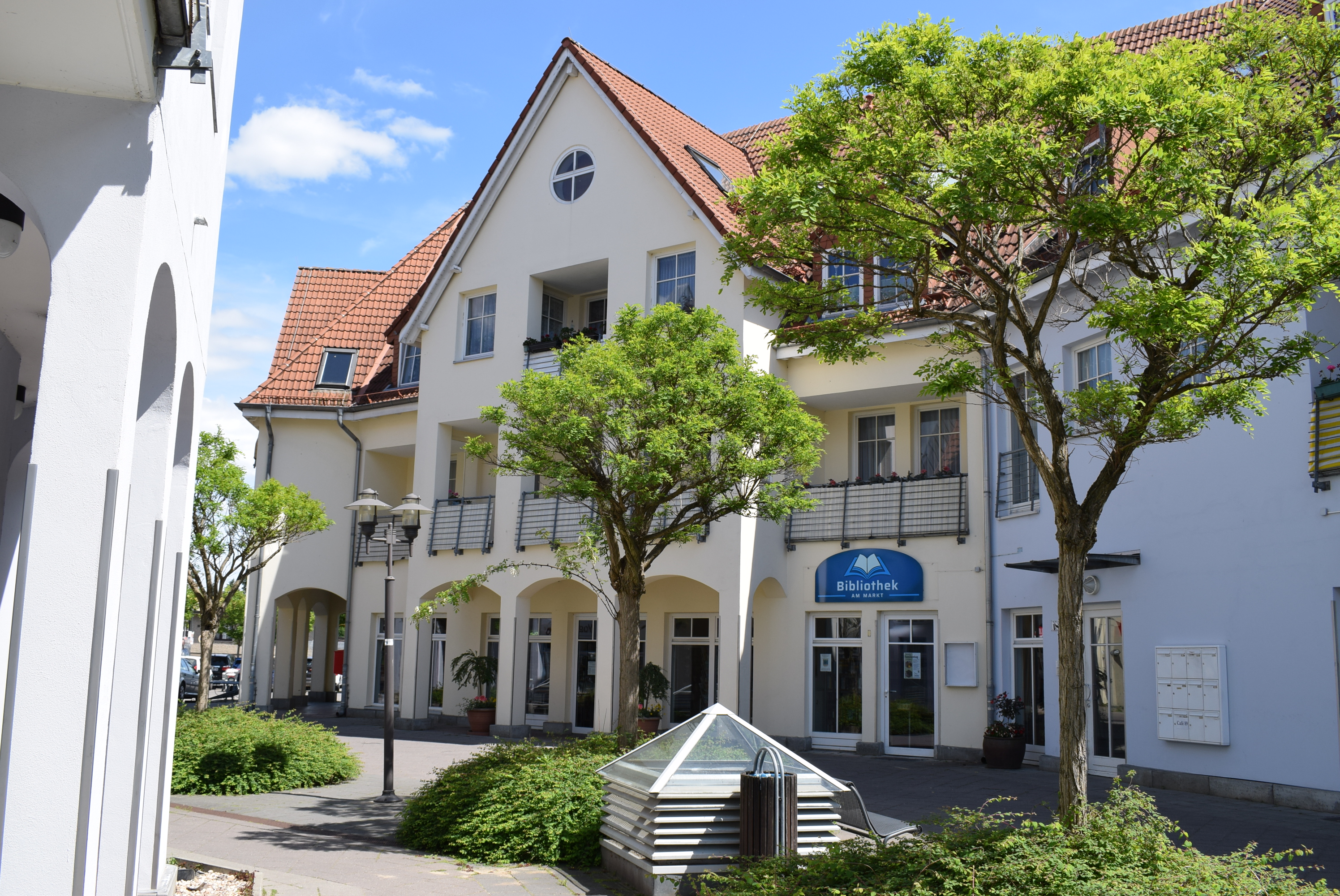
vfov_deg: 40.0
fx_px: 1229
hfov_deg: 57.2
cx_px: 670
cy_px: 448
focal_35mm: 33
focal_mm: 22
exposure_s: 1/320
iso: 200
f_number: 9
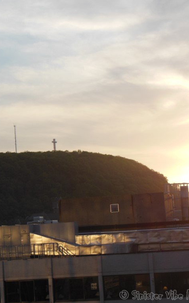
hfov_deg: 12.1
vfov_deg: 19.3
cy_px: 152
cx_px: 33
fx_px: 891
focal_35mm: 108
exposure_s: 1/500
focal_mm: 13.6
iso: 125
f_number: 4.4
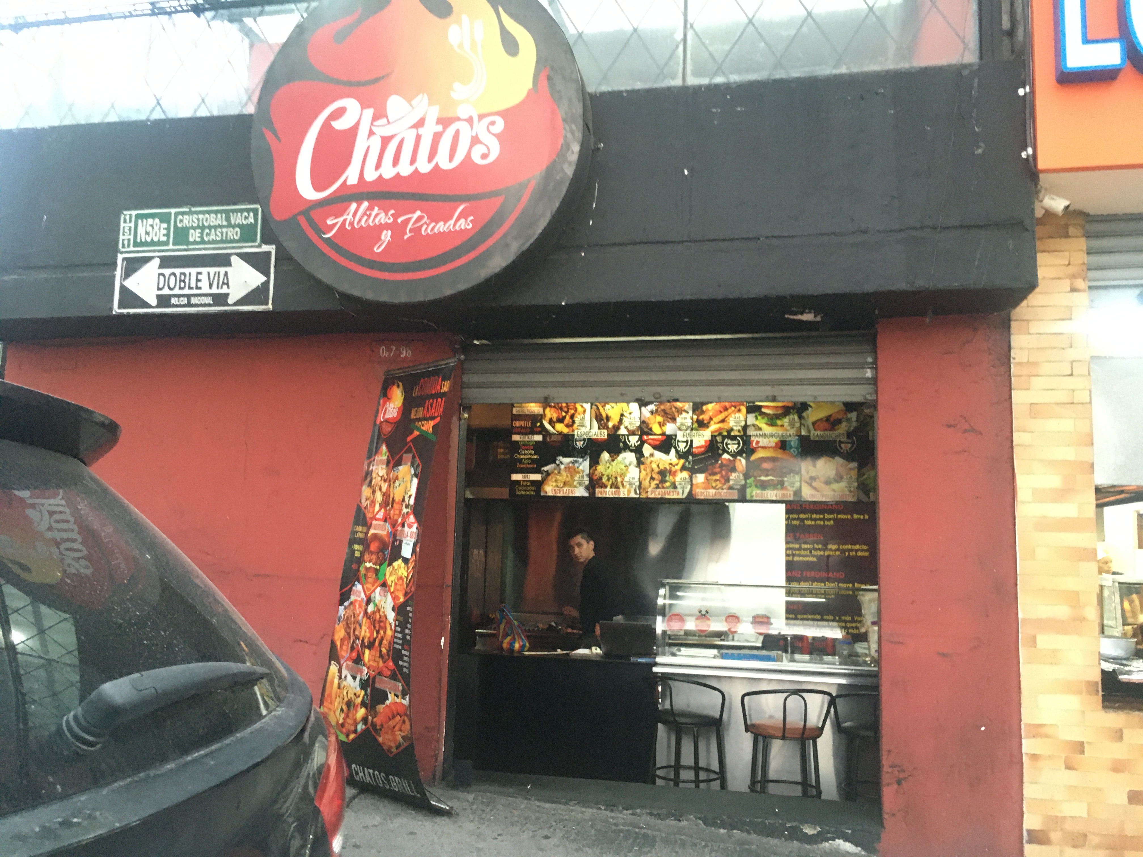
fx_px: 958
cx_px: 572
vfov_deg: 48.2
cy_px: 428
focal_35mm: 29
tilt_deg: +6.2
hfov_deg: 61.7
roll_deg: -1.5
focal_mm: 4.15
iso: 200
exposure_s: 1/20
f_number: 2.2
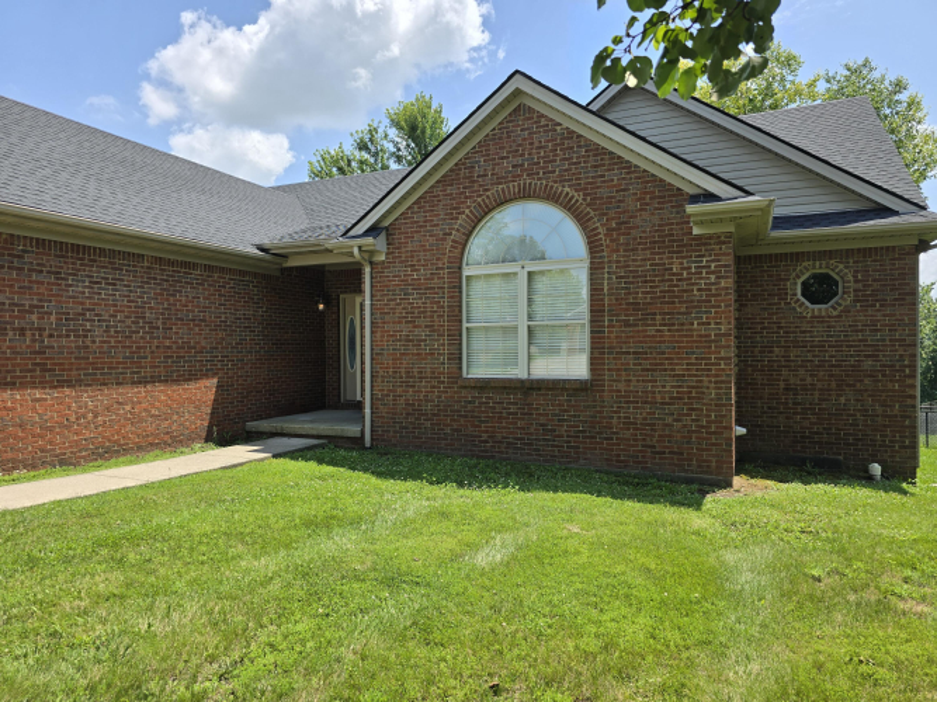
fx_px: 622
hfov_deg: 73.9
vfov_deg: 58.9
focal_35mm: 23
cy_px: 351
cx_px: 468
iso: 12
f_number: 1.7
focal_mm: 6.3
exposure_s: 1/604
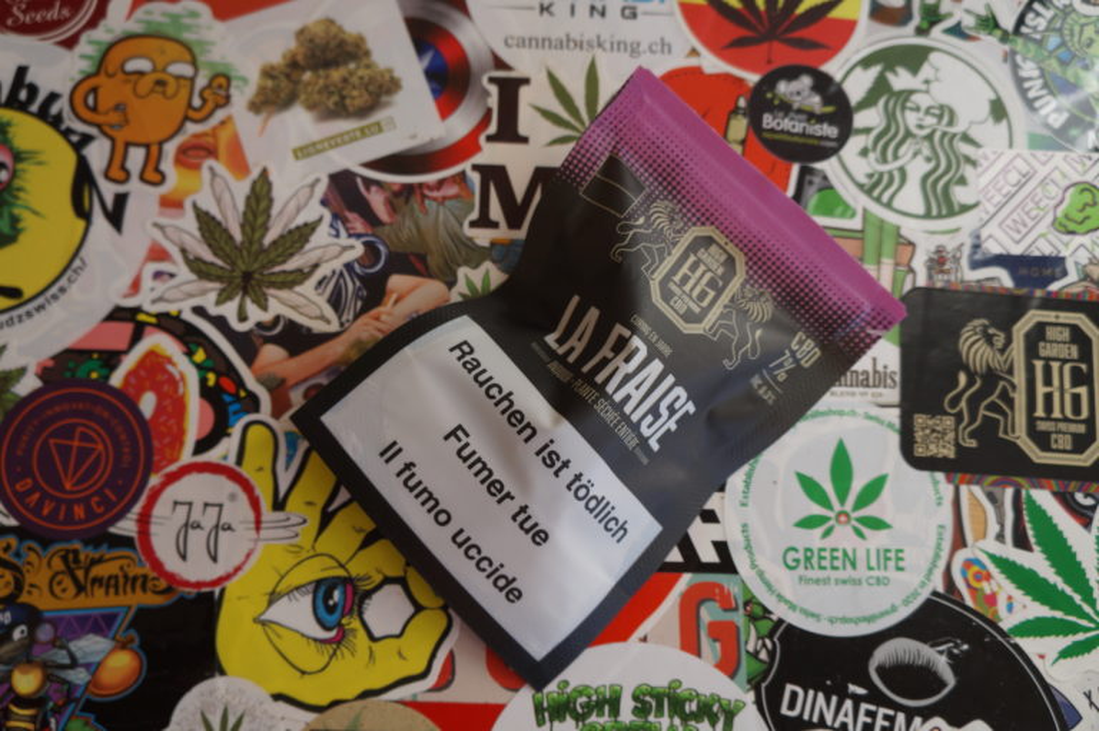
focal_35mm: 32
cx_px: 550
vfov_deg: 41.7
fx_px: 961
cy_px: 366
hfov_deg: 59.5
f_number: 4
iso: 100
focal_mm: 21
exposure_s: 1/160
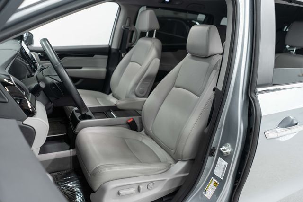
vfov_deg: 46.4
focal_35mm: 28
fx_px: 236
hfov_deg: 65.5
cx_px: 152
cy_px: 101
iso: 500
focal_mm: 28
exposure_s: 1/40
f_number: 3.2
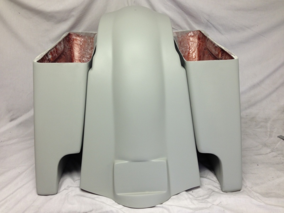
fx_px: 271
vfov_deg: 42.9
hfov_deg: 55.4
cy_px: 106
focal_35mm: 33
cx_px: 142
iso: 50
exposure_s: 1/24
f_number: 2.4
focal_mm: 4.12
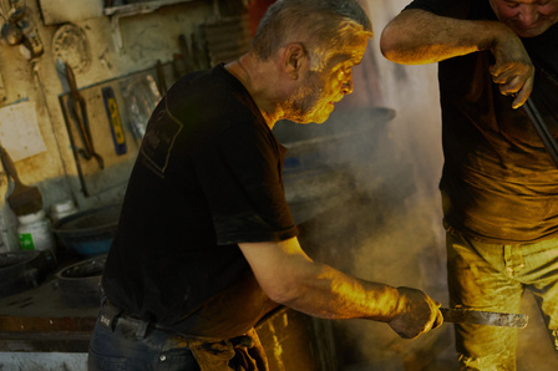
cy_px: 245
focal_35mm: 80
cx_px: 416
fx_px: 1239
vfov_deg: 17.0
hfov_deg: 25.1
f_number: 1.6
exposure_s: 1/1250
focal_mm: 35
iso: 1000
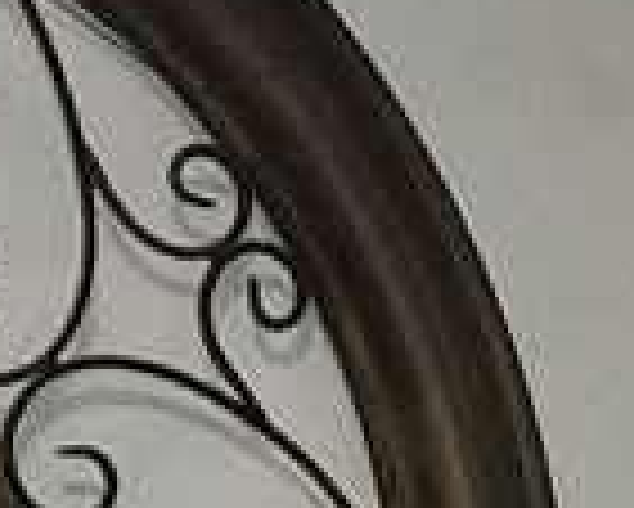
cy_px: 1726
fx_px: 4469
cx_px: 955
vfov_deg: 5.9
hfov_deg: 8.0
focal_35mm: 238
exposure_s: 1/60
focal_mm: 5.4
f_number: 1.8
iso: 125
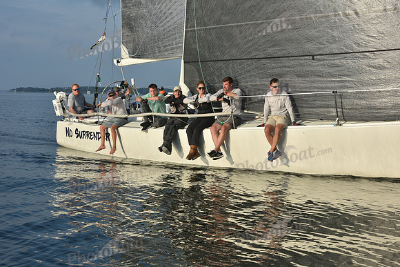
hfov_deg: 28.8
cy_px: 134
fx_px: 778
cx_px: 200
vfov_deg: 19.5
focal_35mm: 70
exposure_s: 1/800
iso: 320
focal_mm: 70
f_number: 10
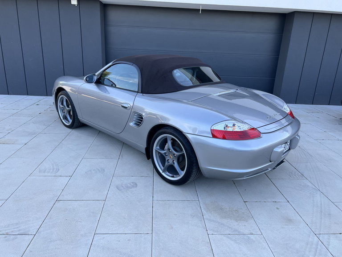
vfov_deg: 53.1
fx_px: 257
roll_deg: -3.1
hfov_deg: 67.3
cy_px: 128
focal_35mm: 26
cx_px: 171
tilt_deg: -18.2
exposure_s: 1/509
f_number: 1.5
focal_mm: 5.7
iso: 50
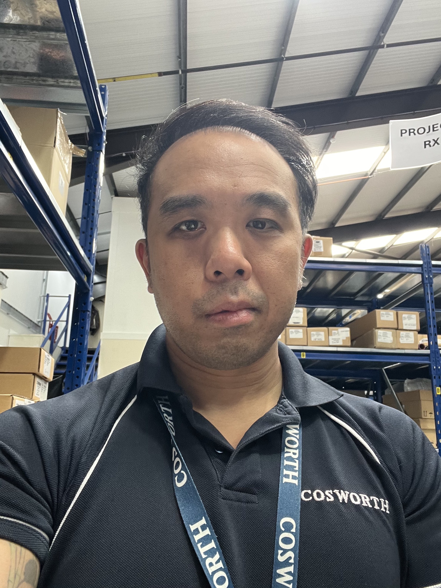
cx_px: 220
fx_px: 510
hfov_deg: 46.8
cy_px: 294
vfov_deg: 60.0
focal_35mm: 30
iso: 125
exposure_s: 1/60
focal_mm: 2.71
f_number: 2.2
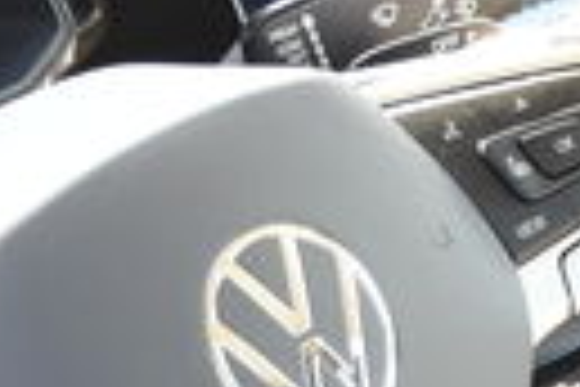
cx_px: 540
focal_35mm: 233
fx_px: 3754
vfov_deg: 5.8
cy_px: 592
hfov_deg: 8.8
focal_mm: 20
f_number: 3.5
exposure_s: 1/60
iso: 900
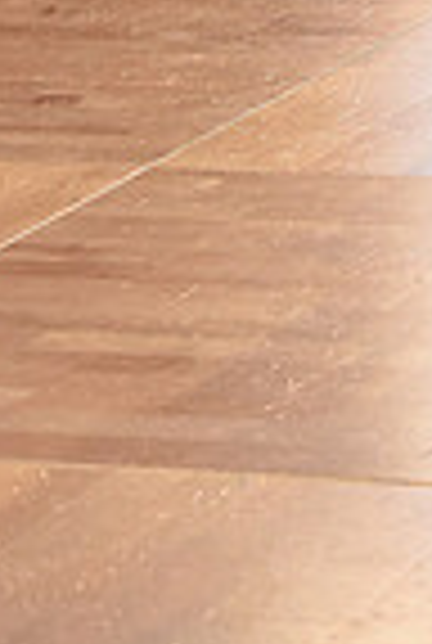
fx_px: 5069
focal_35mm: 283
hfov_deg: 4.8
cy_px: -644
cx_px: 668
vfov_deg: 7.0
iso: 2000
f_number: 5
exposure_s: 1/250
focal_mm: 70
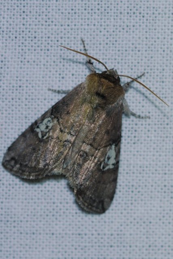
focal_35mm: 158
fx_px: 1135
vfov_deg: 13.0
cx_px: 86
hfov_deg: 8.7
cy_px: 130
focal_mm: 105
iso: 640
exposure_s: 1/30
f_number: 10
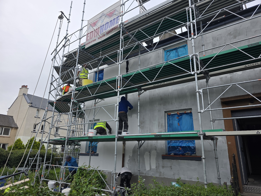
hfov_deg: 73.9
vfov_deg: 58.9
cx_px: 130
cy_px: 98
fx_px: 173
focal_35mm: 23
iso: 80
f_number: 1.7
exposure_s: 1/2000
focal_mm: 6.3
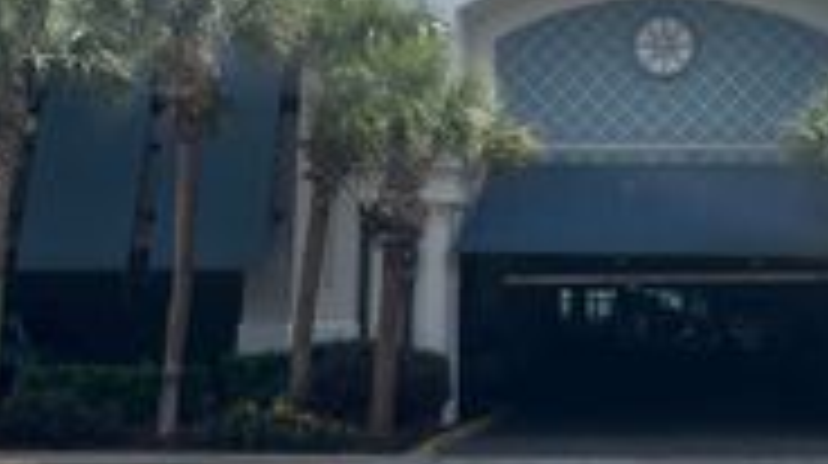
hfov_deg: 27.2
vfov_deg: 15.2
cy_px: -56
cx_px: 608
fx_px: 1689
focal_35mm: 77
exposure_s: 1/2967
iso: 50
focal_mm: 5.1
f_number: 1.6
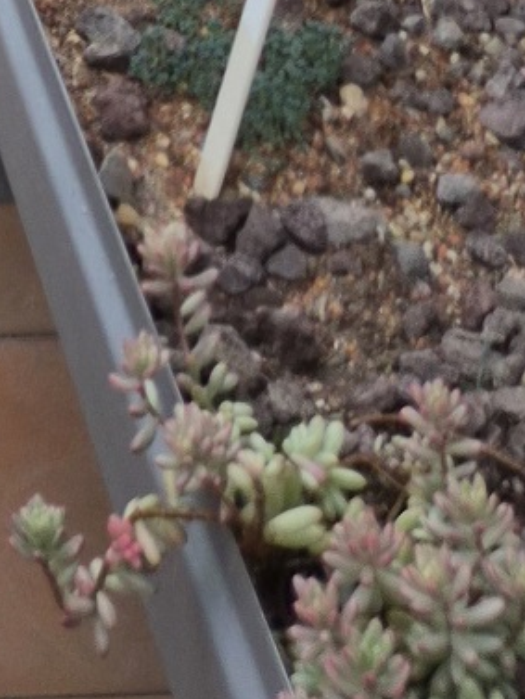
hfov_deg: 10.8
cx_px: -529
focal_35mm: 125
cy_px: -1129
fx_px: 2526
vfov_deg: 11.8
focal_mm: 5.4
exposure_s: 1/180
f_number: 1.8
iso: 50
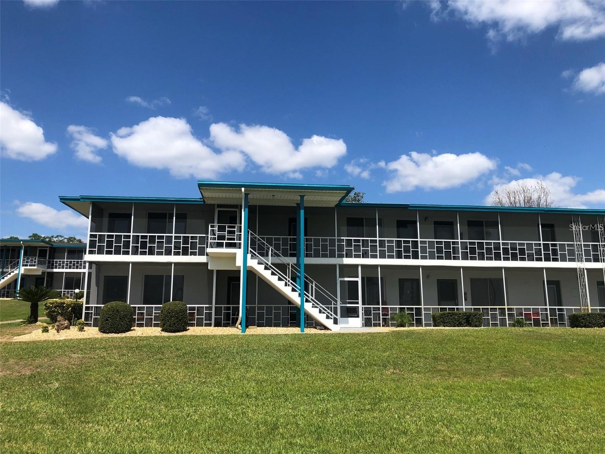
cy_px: 227
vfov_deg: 49.7
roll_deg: +0.7
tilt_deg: +10.0
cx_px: 302
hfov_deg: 63.4
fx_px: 489
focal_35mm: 28
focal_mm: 3.99
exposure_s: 1/2667
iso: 25
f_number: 1.8
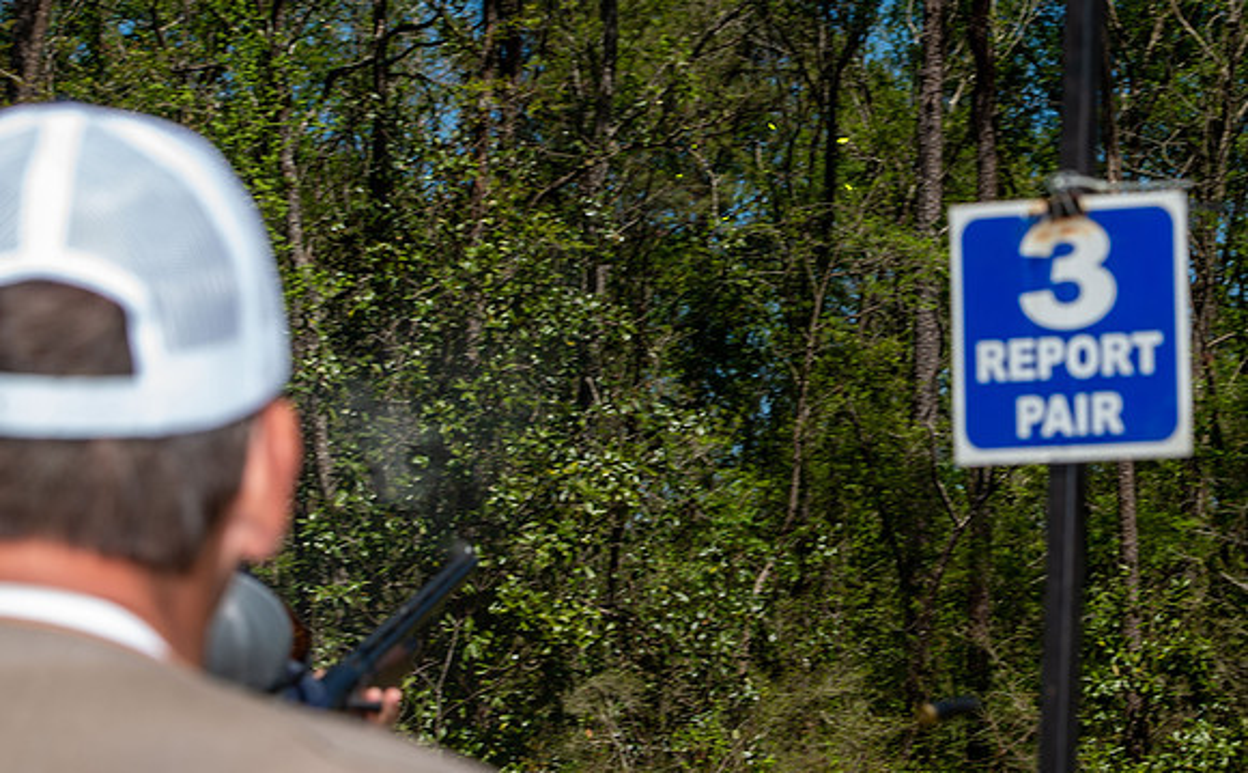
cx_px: 943
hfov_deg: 16.9
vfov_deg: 10.5
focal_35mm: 123
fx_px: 4188
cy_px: 254
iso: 110
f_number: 10
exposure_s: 1/250
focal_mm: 80
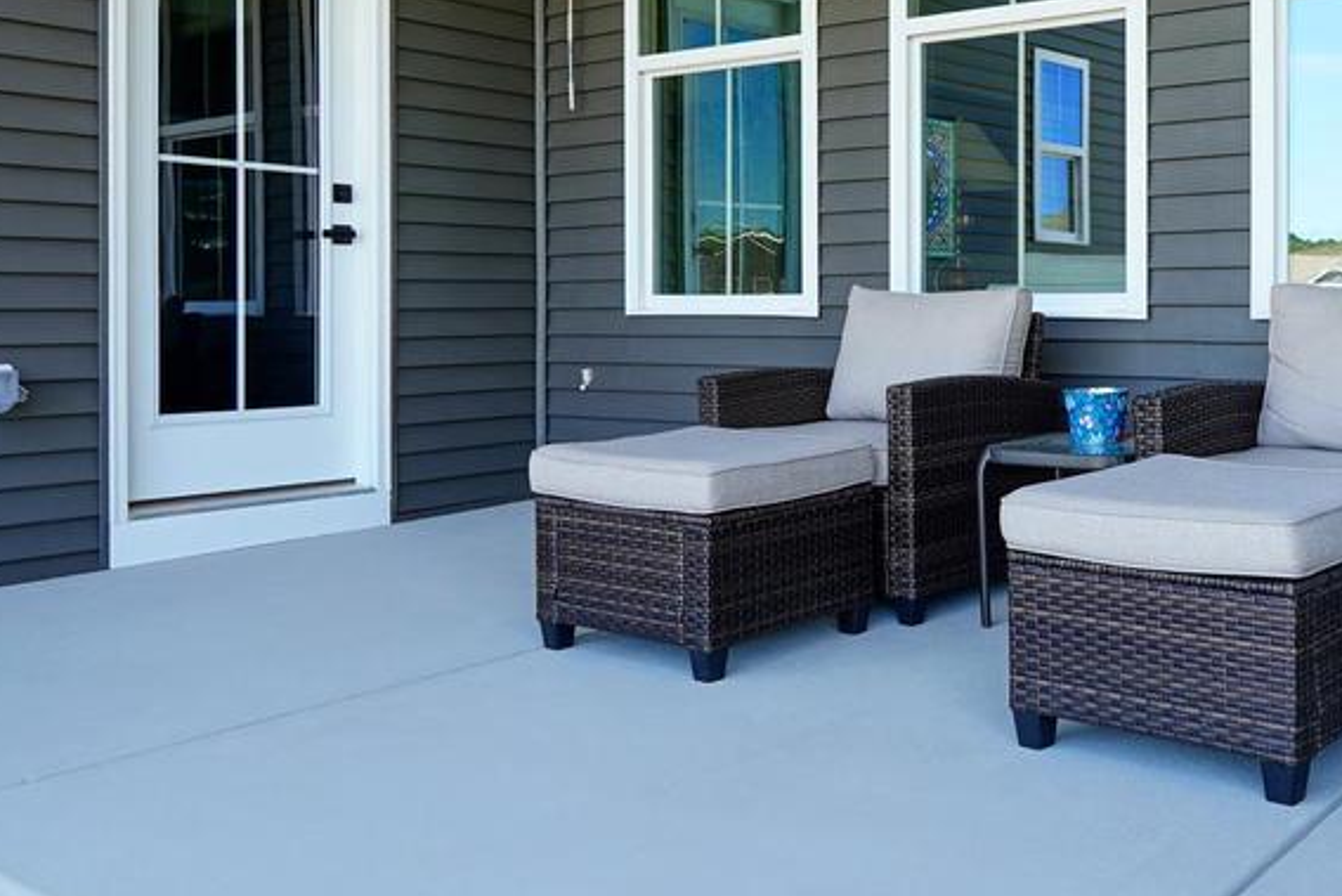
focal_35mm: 38
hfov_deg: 48.7
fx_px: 1417
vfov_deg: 34.8
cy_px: 310
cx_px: 1004
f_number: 4.5
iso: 100
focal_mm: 10
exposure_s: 1/60
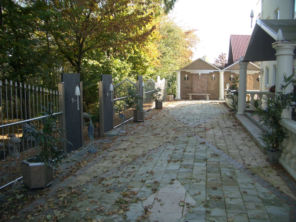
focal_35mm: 35
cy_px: 111
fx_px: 299
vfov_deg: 40.7
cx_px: 148
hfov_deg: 52.6
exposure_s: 1/200
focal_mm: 5.8
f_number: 2.6
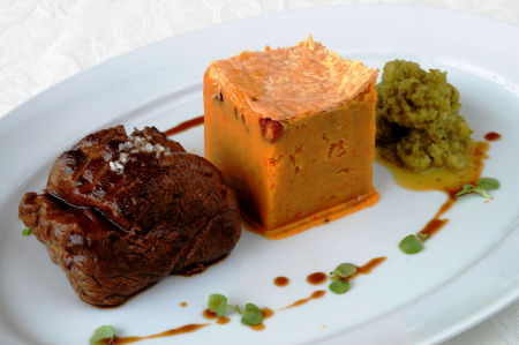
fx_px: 1037
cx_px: 260
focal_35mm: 72
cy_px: 172
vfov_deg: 18.9
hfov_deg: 28.1
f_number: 18
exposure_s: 1/2
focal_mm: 48
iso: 200
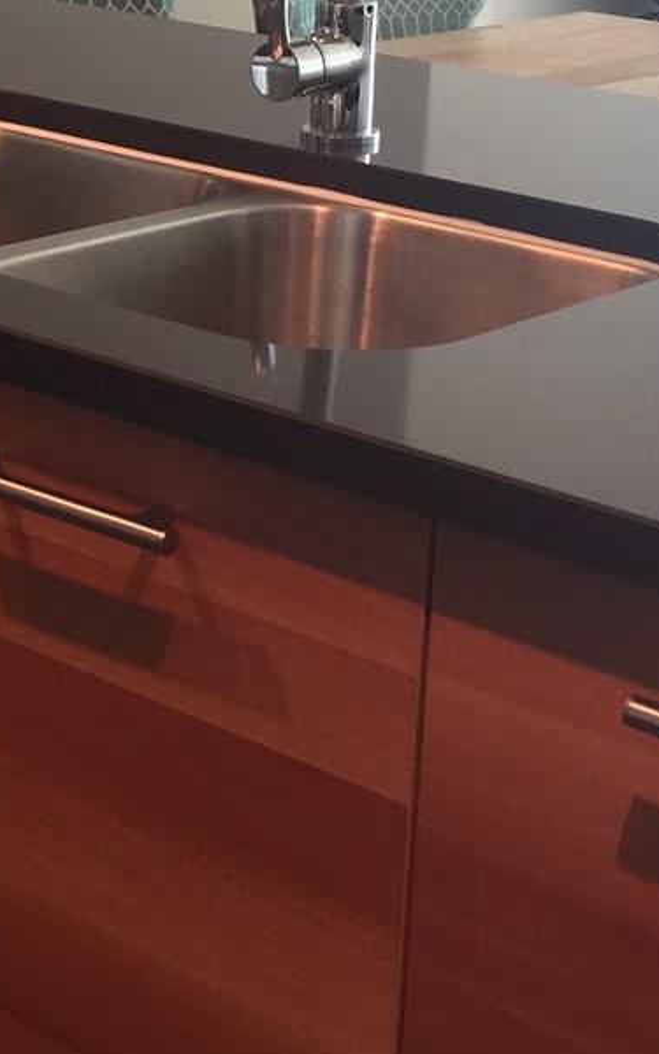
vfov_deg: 24.9
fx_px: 2356
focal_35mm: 82
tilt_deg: -13.2
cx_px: 95
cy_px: 237
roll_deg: -3.4
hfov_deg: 15.8
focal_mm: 4.15
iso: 32
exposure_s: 1/30
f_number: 2.2
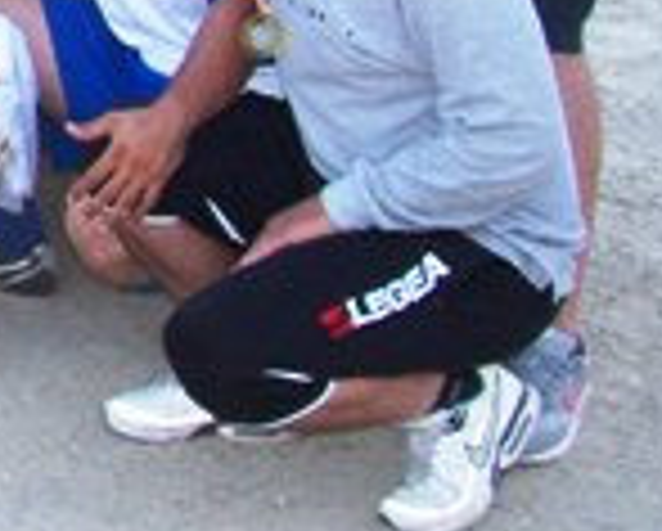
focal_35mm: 135
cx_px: -628
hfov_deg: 12.6
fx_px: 2649
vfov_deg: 10.9
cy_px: -317
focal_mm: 5.6
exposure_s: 1/112
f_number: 2.7
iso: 140
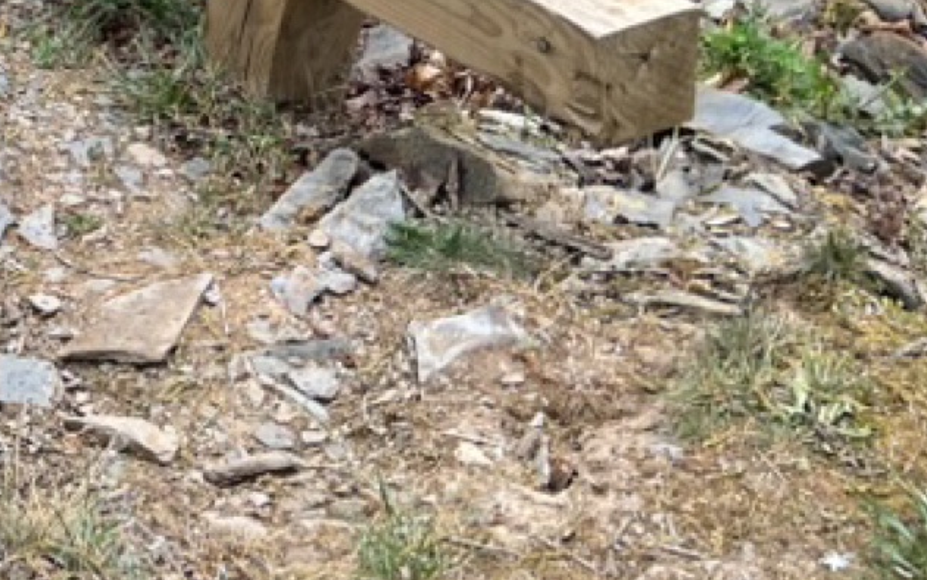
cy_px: -436
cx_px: -478
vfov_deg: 14.0
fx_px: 2123
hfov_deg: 20.8
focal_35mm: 84
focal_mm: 5.7
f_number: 1.5
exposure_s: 1/220
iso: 40
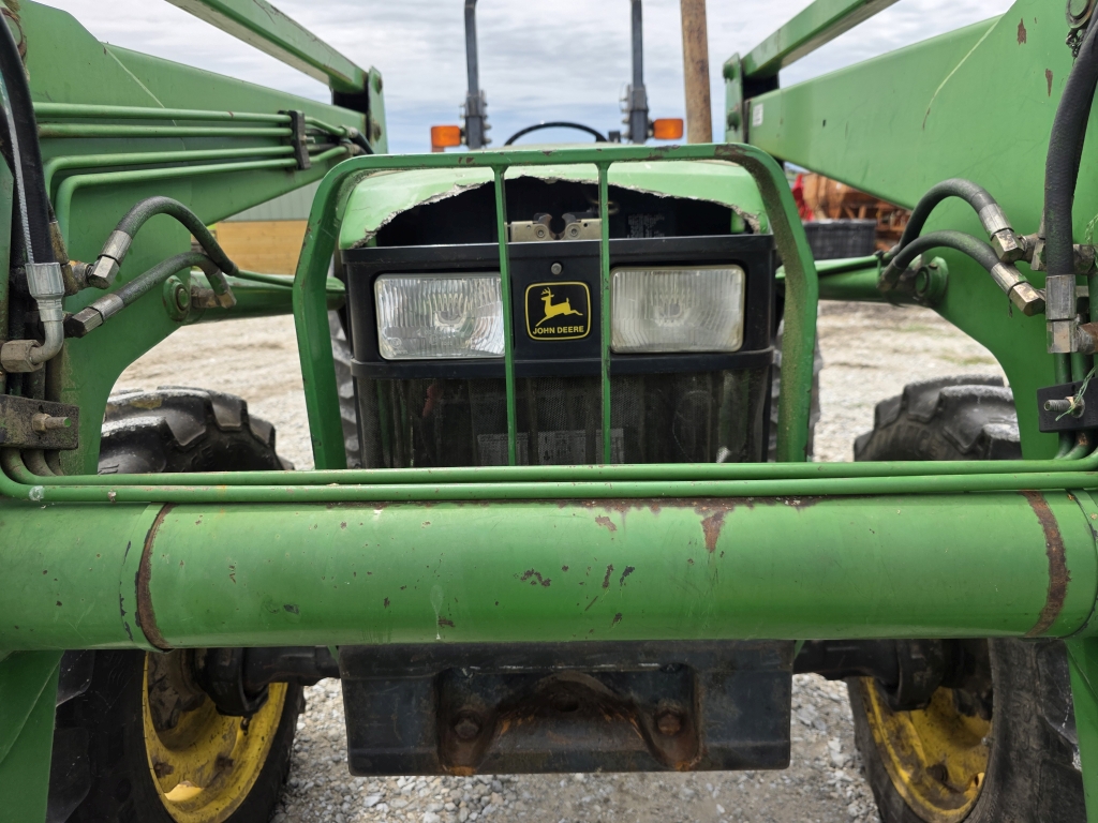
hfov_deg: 73.9
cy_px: 412
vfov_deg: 58.9
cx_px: 549
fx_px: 730
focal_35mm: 23
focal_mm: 6.3
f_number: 1.7
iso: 80
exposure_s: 1/3446
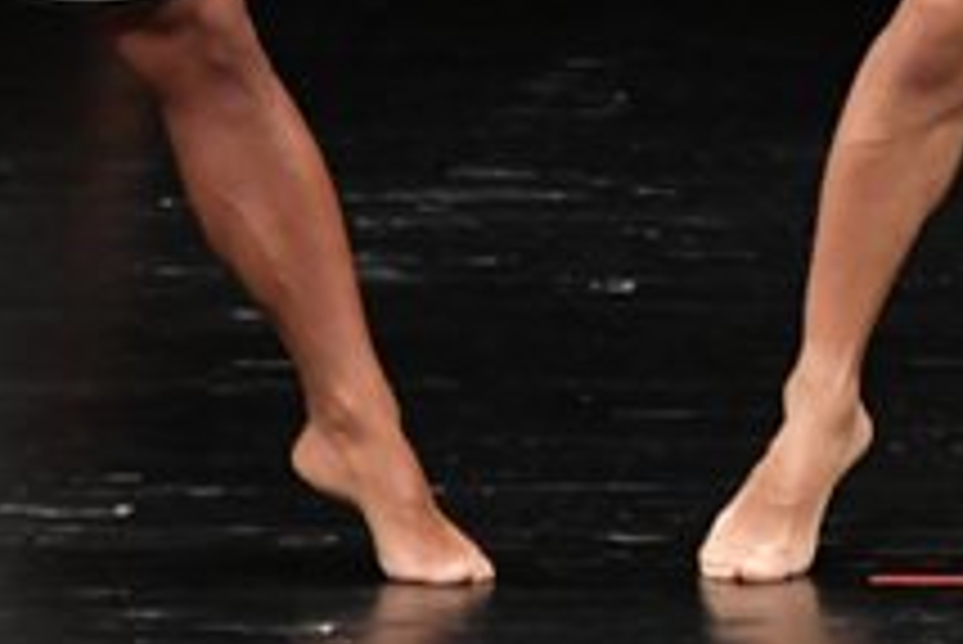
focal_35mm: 1030
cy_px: -387
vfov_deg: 1.3
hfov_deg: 2.0
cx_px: 1591
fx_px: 27570
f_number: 5.6
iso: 3200
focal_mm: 190
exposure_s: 1/400
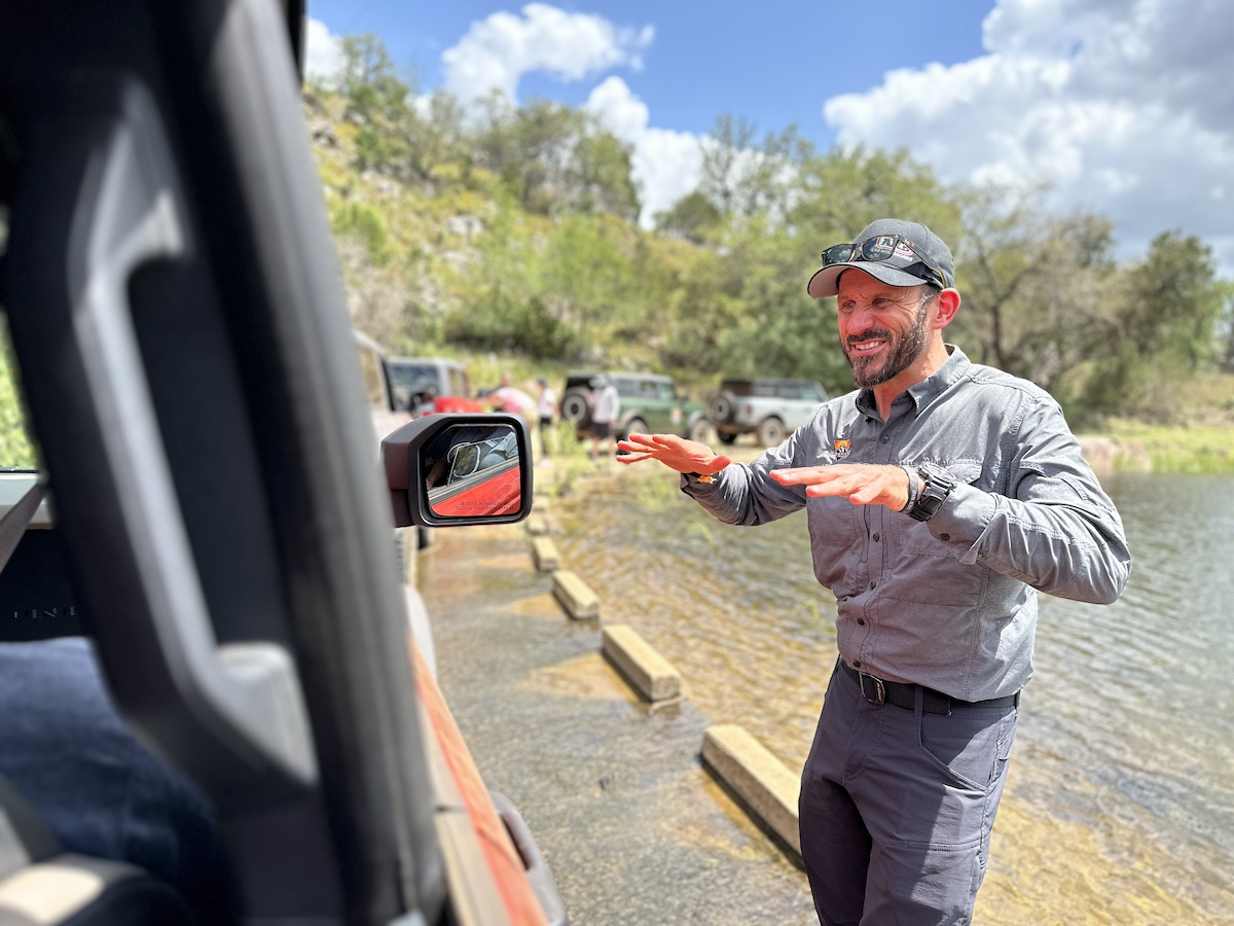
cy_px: 463
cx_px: 617
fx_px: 856
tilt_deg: -4.6
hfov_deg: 71.6
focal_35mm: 24
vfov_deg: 56.8
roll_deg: -2.0
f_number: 1.78
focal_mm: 6.86
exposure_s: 1/1721
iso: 80
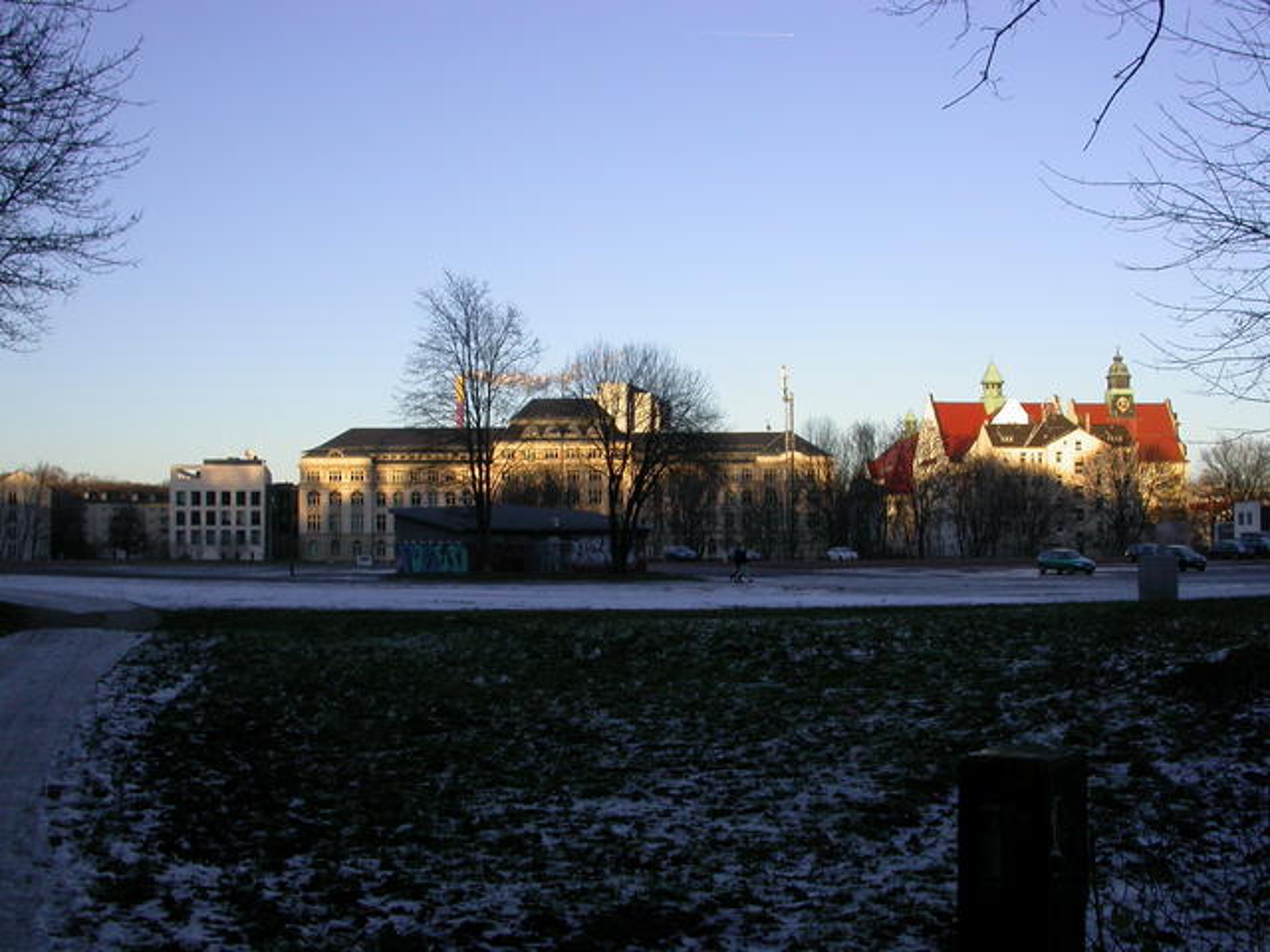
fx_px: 1394
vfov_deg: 37.7
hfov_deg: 49.0
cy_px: 476
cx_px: 635
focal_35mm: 38
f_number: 6
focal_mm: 7.85
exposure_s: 1/191
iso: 100
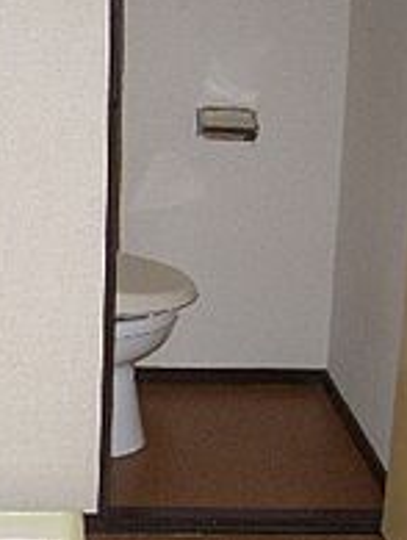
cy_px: 249
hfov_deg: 16.6
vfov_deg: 22.7
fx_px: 1344
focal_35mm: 86
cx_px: -61
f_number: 2.6
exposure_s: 1/60
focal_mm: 5.8
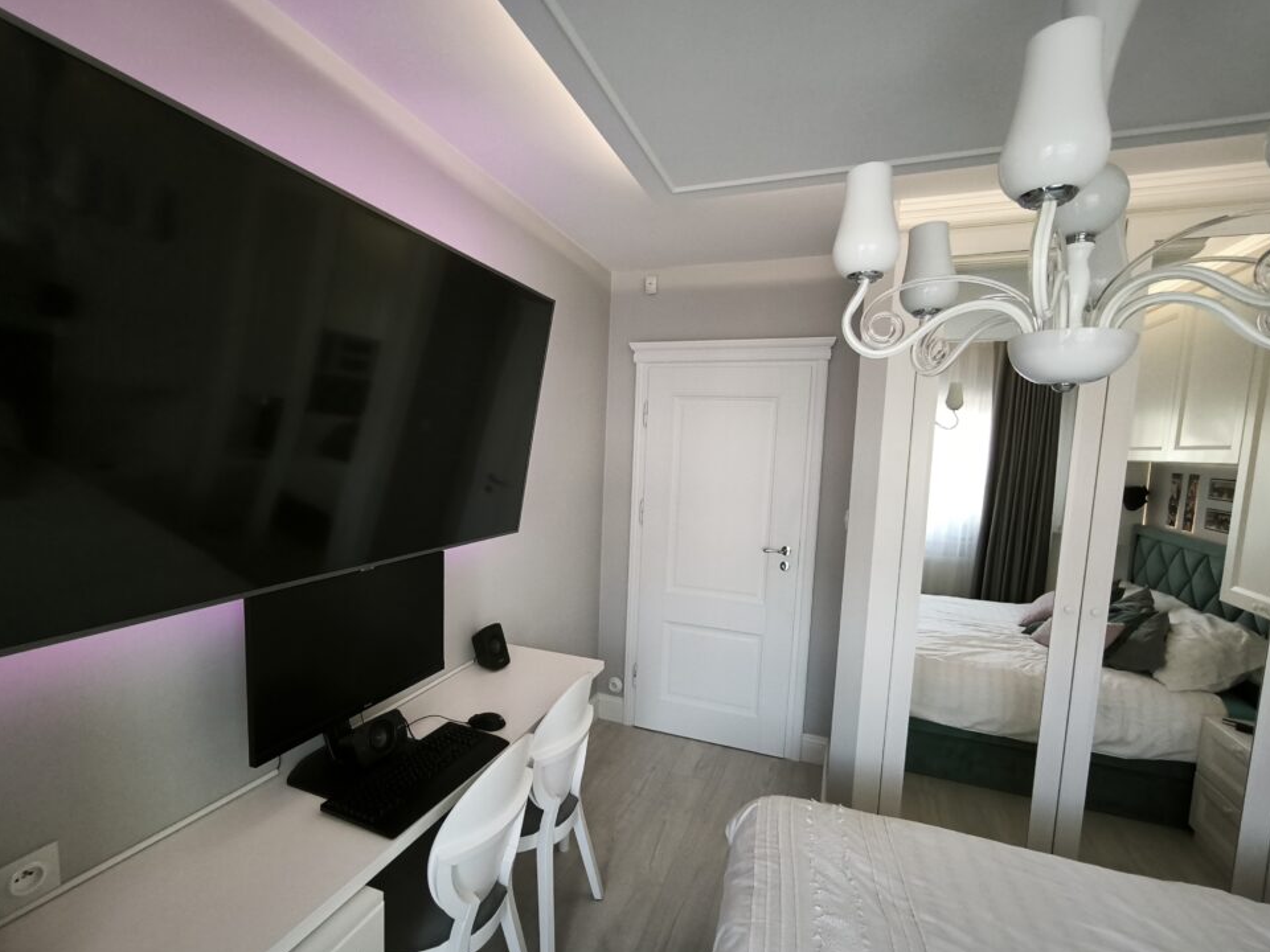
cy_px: 504
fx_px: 587
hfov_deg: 94.5
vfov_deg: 78.0
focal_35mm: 16
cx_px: 630
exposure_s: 1/26.7
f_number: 2.2
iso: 500
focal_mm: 1.91
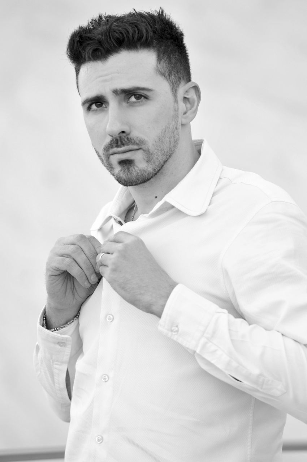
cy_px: 231
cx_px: 154
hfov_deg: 6.9
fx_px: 2561
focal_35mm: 200
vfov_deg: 10.3
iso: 400
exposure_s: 1/500
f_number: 4
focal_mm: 200
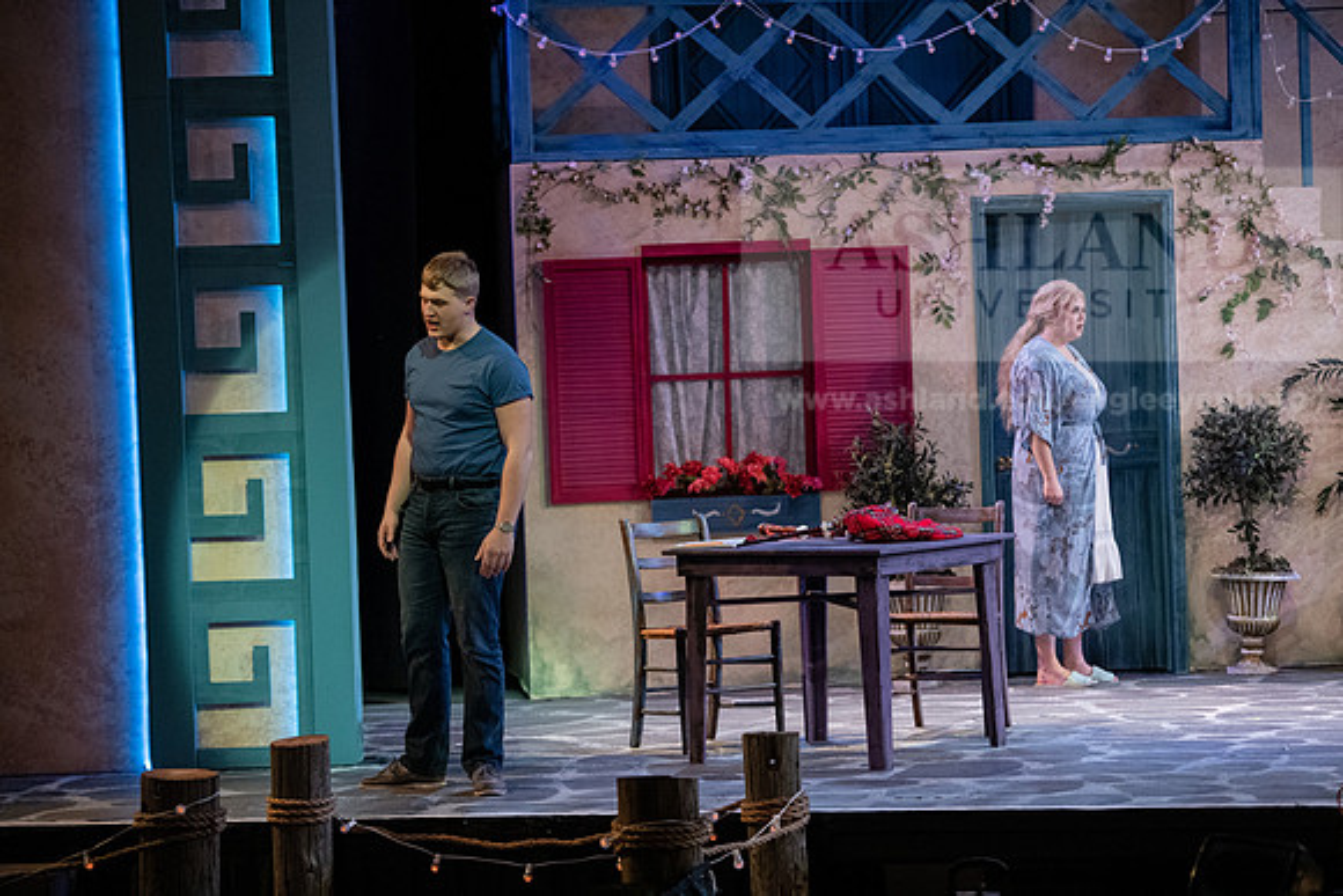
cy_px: 448
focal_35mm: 112
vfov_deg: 12.2
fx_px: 4179
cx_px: 672
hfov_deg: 18.3
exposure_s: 1/320
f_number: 3.2
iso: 3200
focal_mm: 112
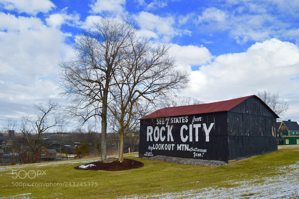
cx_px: 150
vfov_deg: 43.5
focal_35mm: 30
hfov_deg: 62.0
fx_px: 249
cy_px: 100
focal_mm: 20
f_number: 8
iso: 200
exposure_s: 1/400
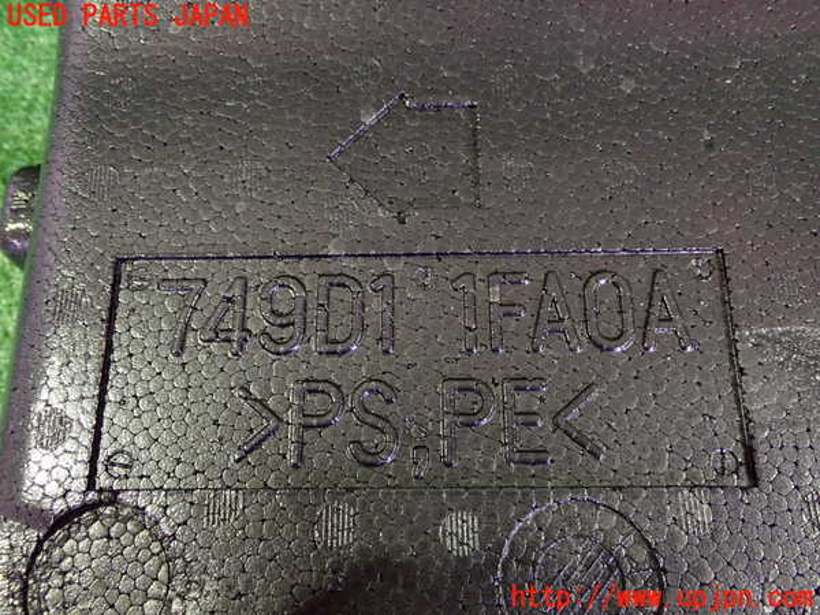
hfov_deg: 60.0
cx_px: 410
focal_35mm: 30
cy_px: 308
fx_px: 711
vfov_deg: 46.8
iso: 800
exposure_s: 1/20
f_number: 2.3
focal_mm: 5.4
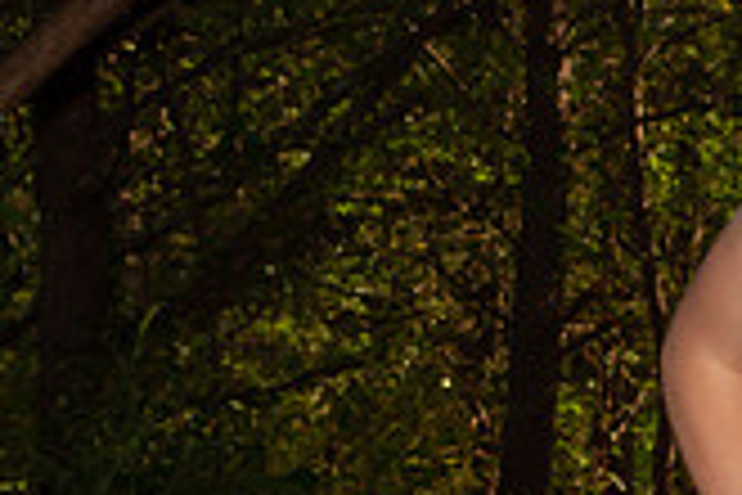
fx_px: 5977
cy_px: 196
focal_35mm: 290
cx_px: 1016
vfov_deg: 4.7
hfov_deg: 7.0
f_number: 8
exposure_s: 1/200
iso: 125
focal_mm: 55
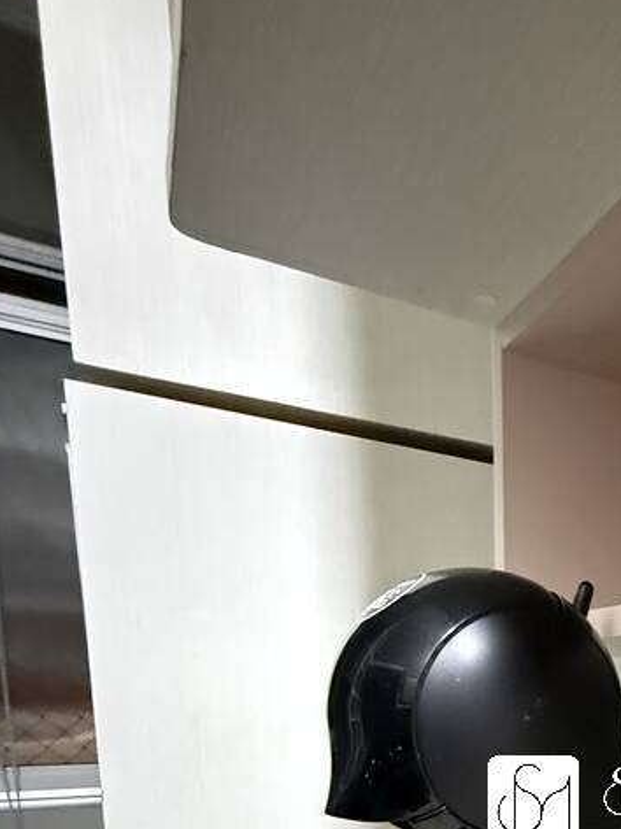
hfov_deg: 37.7
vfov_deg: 48.0
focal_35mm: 32
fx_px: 766
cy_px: 810
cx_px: 665
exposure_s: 1/36
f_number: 2.2
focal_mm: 2.22
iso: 1600
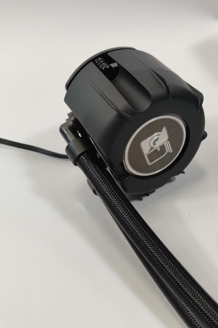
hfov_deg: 36.9
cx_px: 165
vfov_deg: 54.4
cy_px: 163
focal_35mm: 35
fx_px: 318
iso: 108
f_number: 1.85
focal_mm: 6.78
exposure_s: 1/100
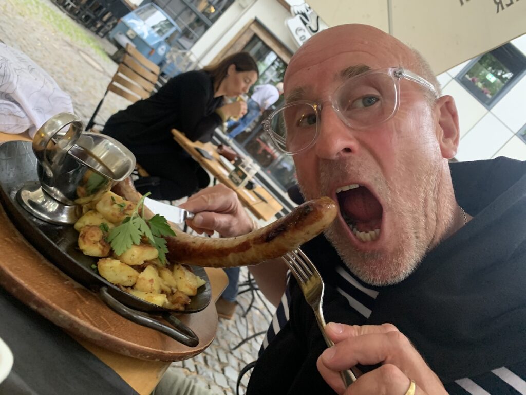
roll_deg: -44.4
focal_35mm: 26
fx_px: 395
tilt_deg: -4.9
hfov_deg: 67.3
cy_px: 198
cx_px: 263
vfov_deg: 53.1
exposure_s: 1/40
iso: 400
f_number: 1.8
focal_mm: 4.25
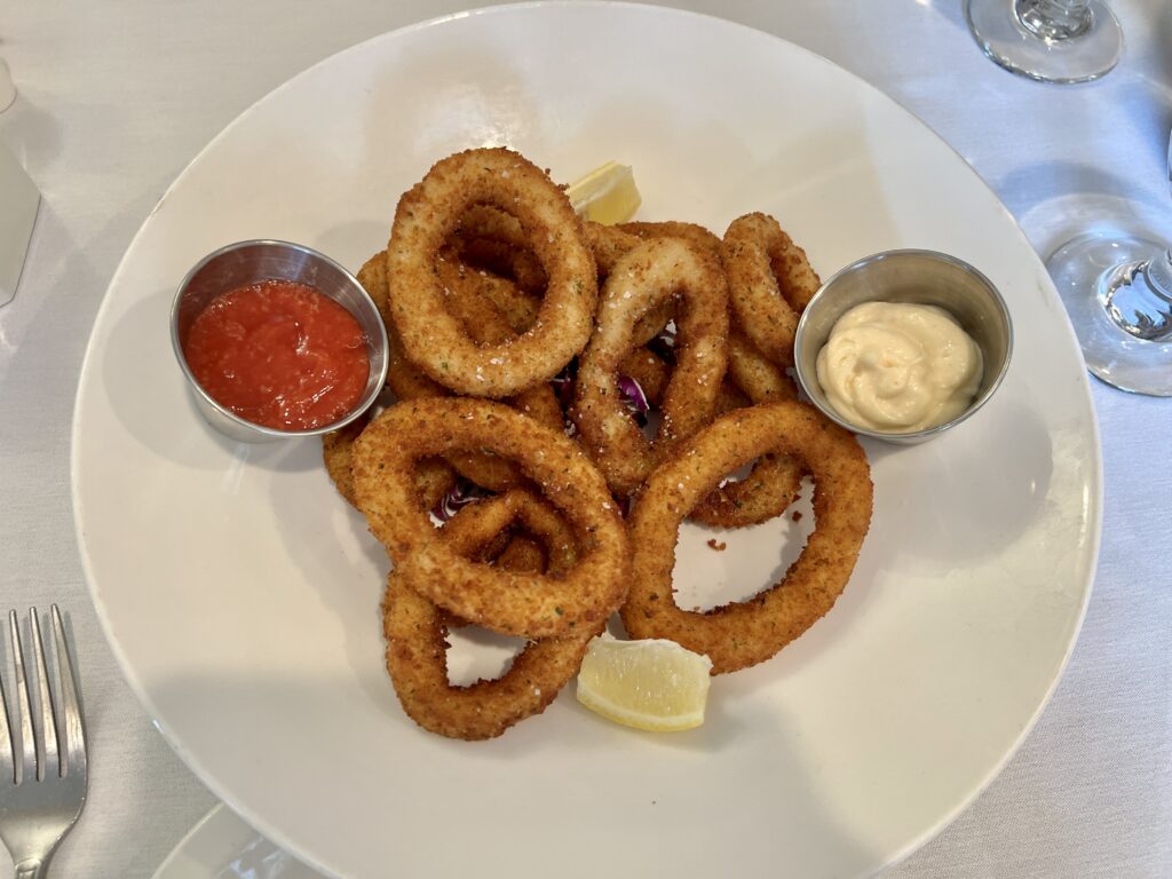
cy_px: 440
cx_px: 586
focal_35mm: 26
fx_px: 880
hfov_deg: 67.3
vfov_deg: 53.1
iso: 125
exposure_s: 1/120
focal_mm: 5.7
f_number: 1.5
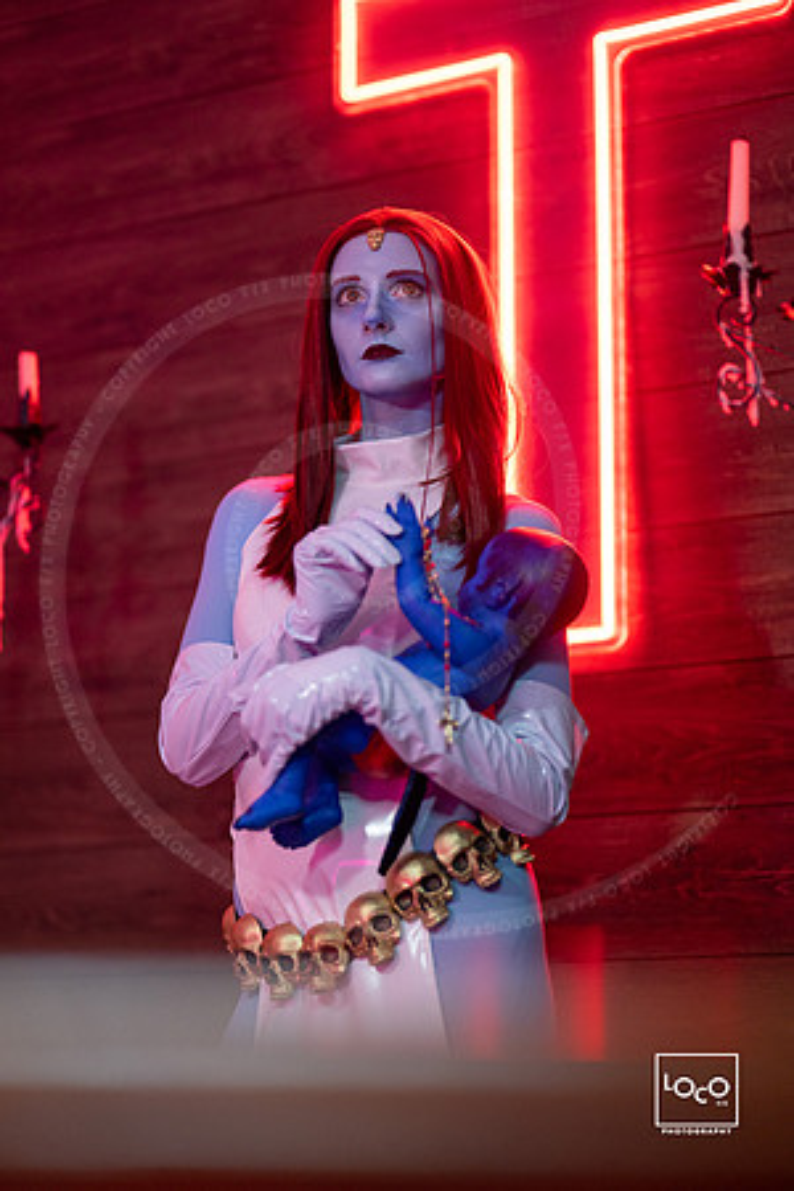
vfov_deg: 23.9
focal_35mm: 85
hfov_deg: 16.1
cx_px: 397
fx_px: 2812
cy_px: 596
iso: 1000
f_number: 1.2
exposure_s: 1/250
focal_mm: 85
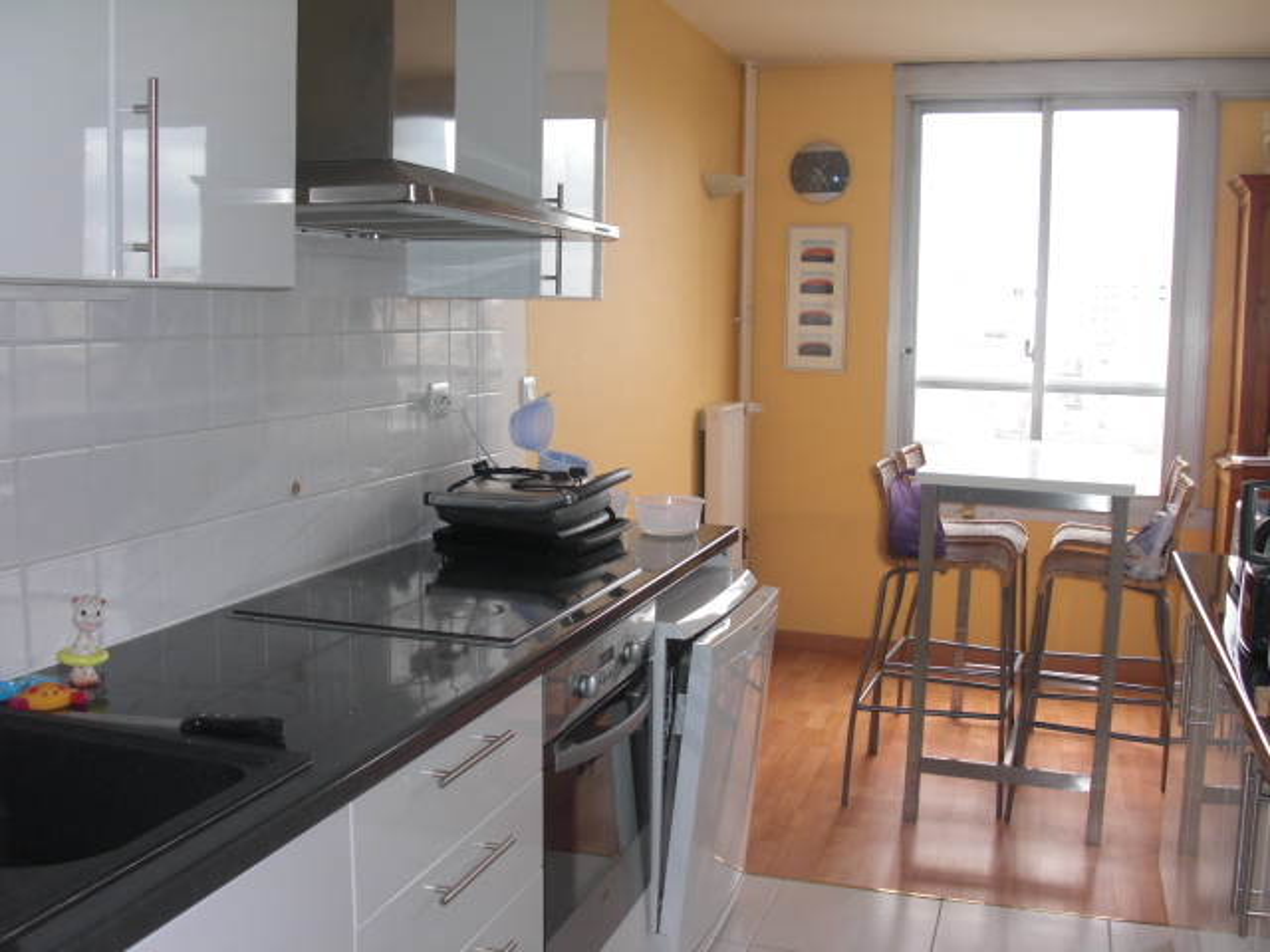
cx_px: 635
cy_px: 476
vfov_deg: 39.7
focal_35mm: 36
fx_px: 1321
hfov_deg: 51.4
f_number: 2.8
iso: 100
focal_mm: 6.3
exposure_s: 1/100
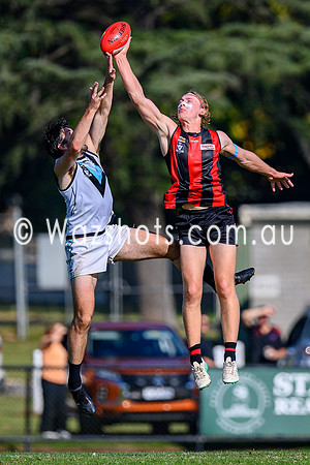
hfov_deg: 1.4
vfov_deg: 2.1
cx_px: 233
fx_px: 12962
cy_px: 232
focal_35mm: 1004
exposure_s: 1/2500
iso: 180
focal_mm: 500
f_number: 4
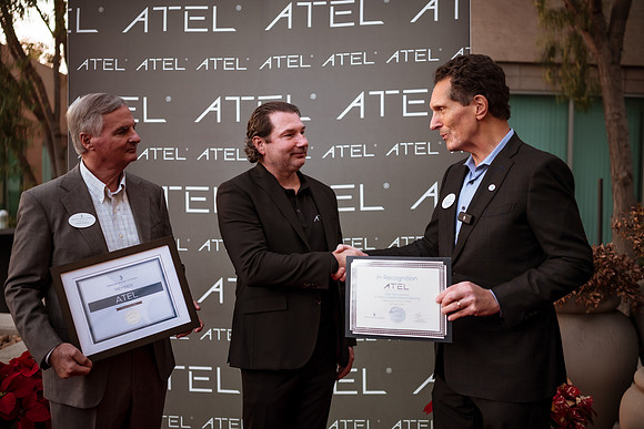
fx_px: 626
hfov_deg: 54.4
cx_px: 322
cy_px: 214
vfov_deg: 37.9
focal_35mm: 35
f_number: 1.8
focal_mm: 35
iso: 320
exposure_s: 1/640
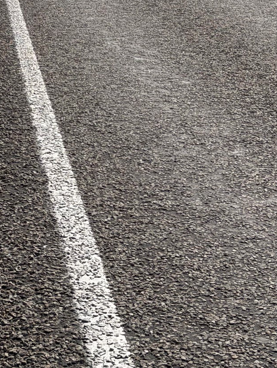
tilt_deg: -5.6
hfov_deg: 12.5
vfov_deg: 16.0
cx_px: 112
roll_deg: -0.7
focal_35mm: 119
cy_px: -49
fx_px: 1269
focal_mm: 6.76
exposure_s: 1/5587
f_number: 1.78
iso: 80
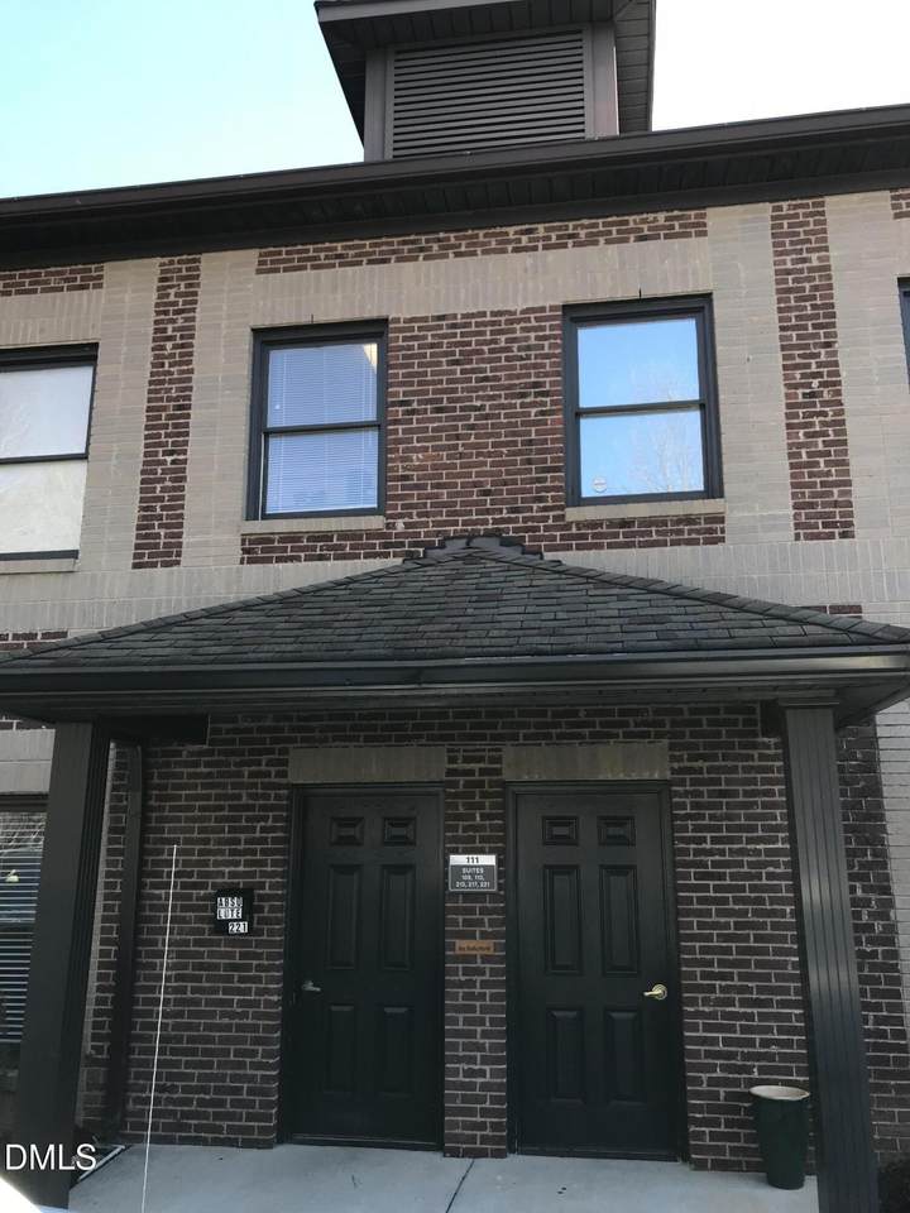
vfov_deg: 63.4
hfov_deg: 49.7
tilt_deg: +13.5
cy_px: 606
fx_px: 981
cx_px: 455
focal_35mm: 28
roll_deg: +0.7
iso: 20
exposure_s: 1/270
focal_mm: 3.99
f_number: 1.8
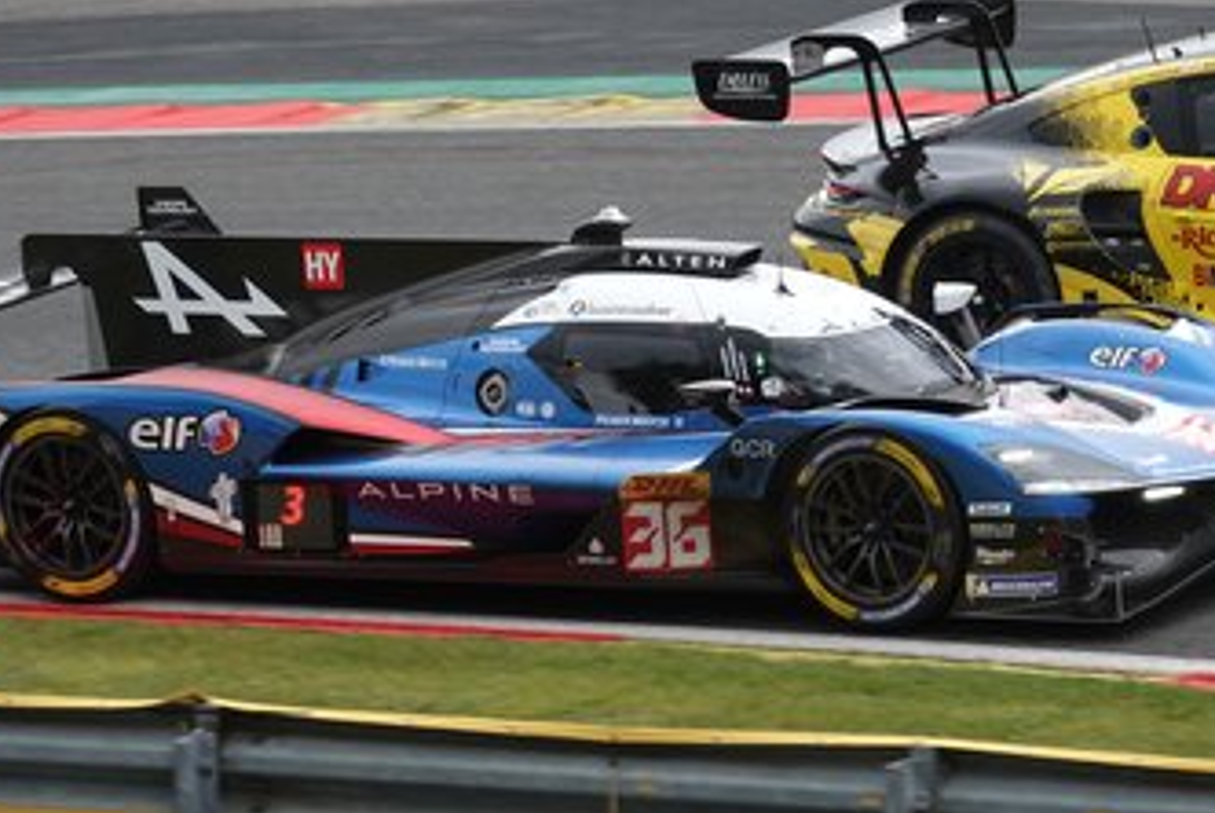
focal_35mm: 260
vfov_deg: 5.3
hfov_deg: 7.9
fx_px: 8782
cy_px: 487
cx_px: 655
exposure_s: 1/1000
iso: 250
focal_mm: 70.27
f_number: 4
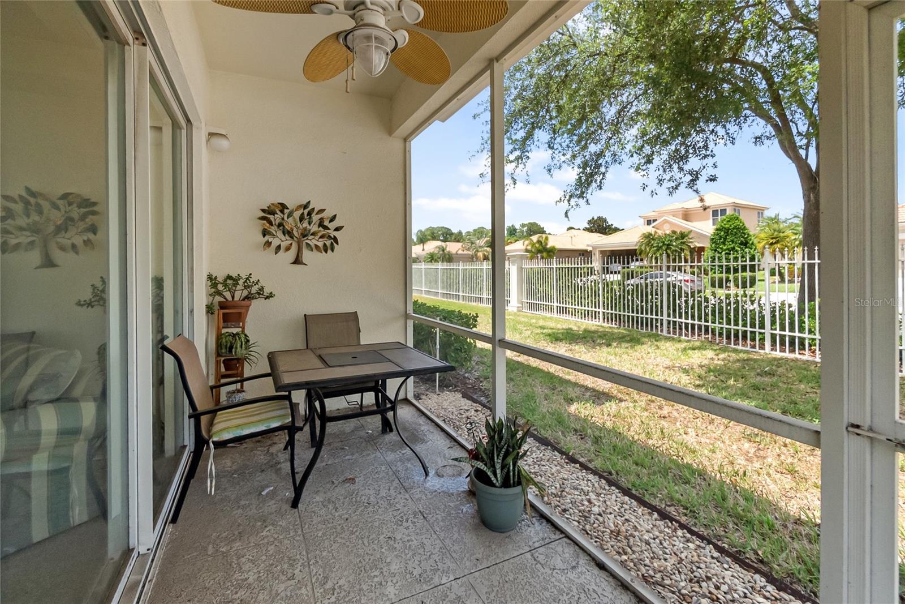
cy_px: 302
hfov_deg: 100.4
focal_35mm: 15
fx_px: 377
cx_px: 452
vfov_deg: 77.3
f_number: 4
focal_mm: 10
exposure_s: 1/4000
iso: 1000
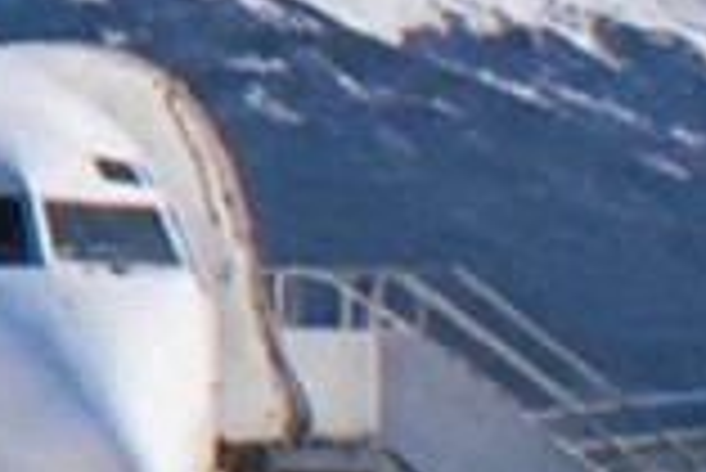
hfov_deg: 4.4
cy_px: 512
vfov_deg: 3.1
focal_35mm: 445
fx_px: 8735
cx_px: -1484
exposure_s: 1/250
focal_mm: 70
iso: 320
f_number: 9
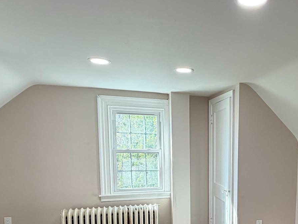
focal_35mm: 32
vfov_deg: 42.4
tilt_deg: -6.1
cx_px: 221
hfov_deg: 54.3
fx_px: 275
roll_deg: -0.2
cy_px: 175
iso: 100
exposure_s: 1/120
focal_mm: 2.22
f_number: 2.2
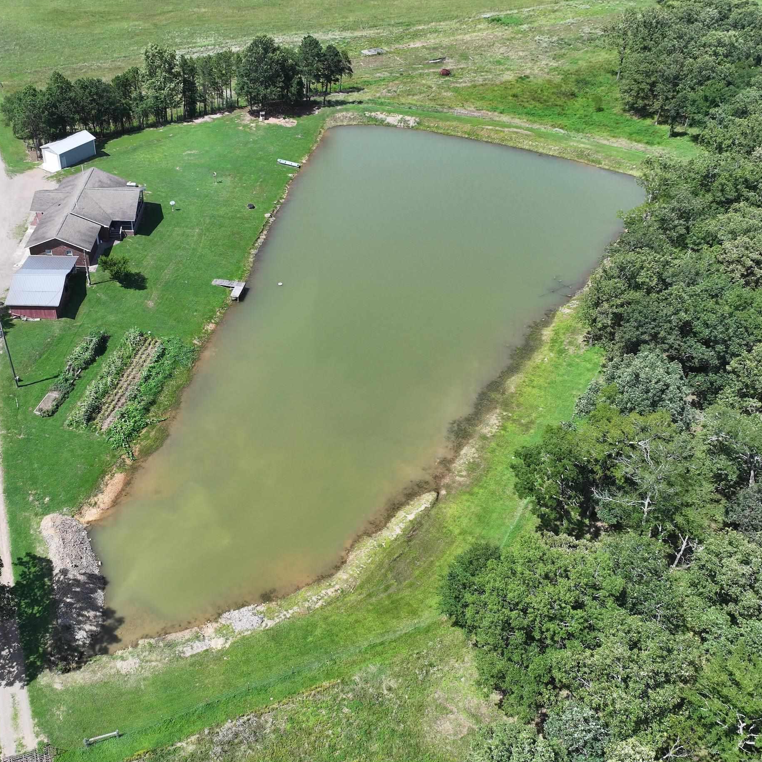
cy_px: 377
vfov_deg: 55.6
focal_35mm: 29
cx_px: 264
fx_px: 722
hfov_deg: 54.7
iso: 100
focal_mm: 12.29
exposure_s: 1/1250
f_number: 2.8
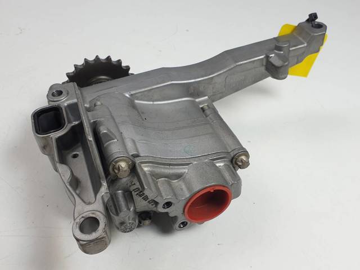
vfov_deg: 53.0
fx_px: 270
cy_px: 135
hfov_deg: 67.3
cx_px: 180
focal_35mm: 26
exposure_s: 1/184
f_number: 2.4
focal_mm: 4.3
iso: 50
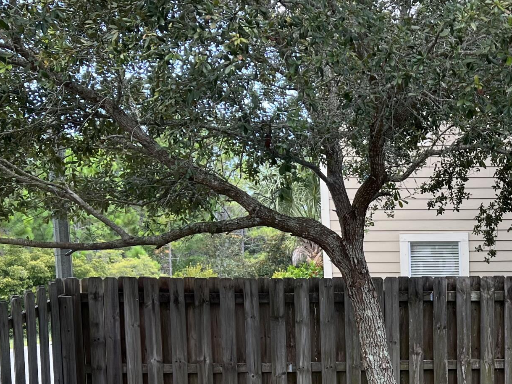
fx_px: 947
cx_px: 498
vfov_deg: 22.2
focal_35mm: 64
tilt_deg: -5.0
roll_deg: +0.9
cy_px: 371
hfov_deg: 28.6
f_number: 1.5
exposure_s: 1/215
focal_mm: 5.7
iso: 40
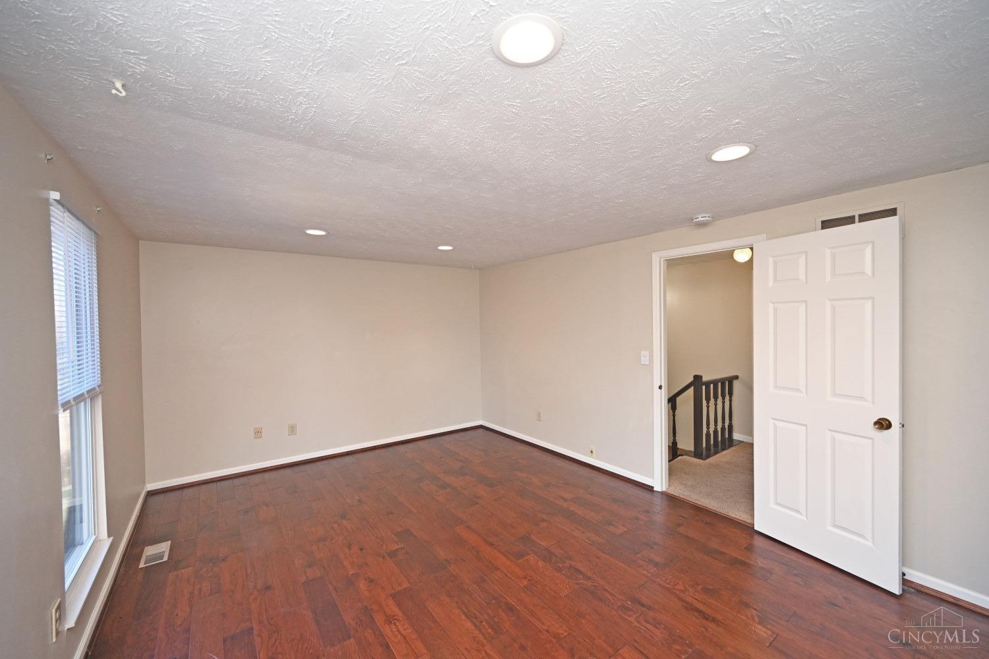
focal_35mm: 14
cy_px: 330
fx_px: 385
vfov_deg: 81.2
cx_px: 494
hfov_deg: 104.3
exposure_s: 1/60
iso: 400
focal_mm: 14
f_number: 4
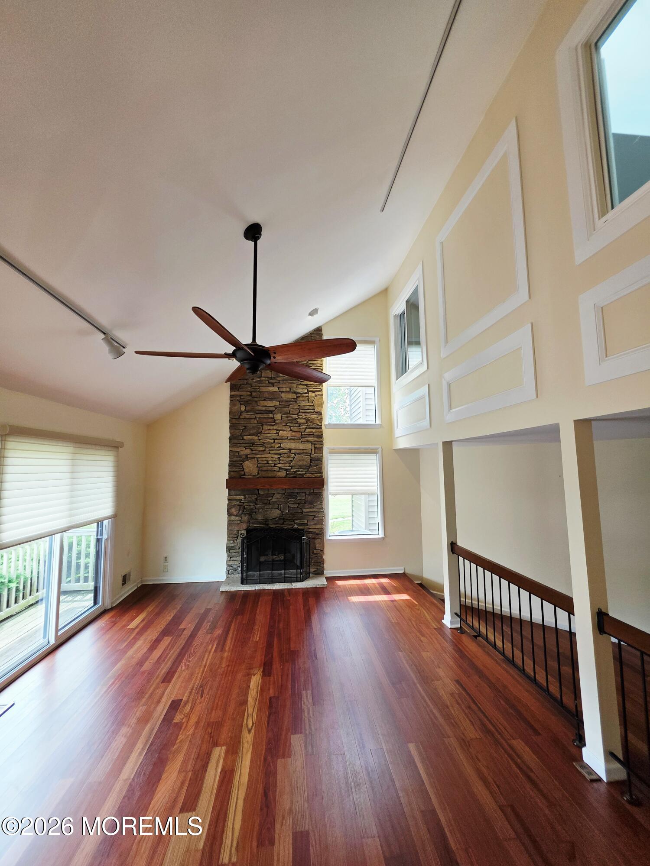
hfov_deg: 89.9
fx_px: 325
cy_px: 433
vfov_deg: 106.2
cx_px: 325
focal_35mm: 13
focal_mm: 2.2
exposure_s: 1/120
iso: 64
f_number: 1.9
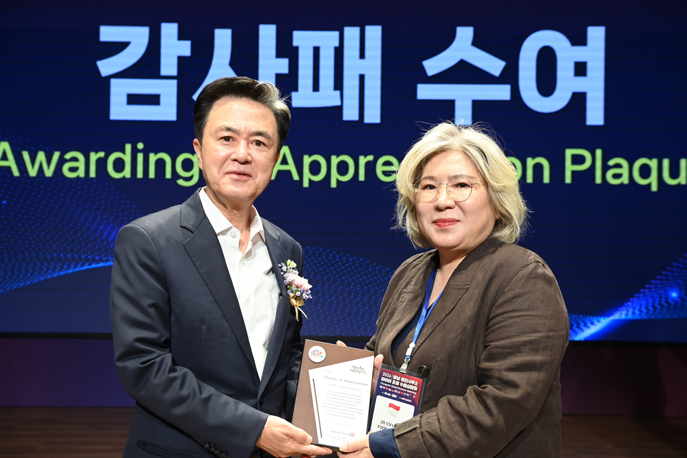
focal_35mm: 40
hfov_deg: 48.5
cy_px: 229
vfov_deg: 33.4
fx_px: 763
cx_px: 344
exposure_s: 1/320
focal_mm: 40
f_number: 5.6
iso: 1600
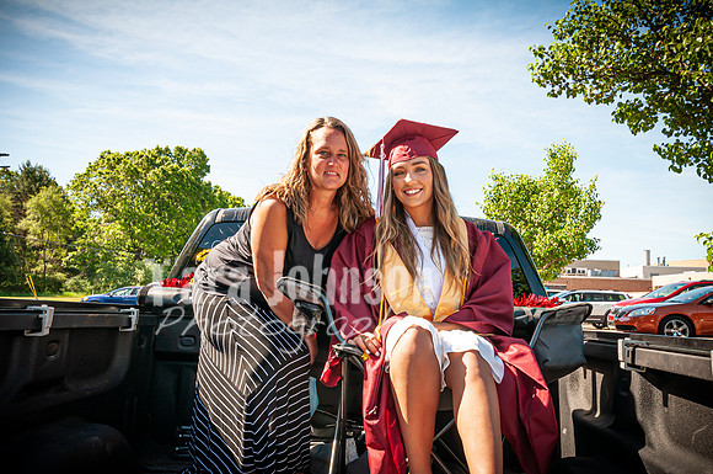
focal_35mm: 30
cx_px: 356
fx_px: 593
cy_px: 237
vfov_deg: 43.5
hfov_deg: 62.0
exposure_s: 1/250
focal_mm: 20
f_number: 8
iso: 200
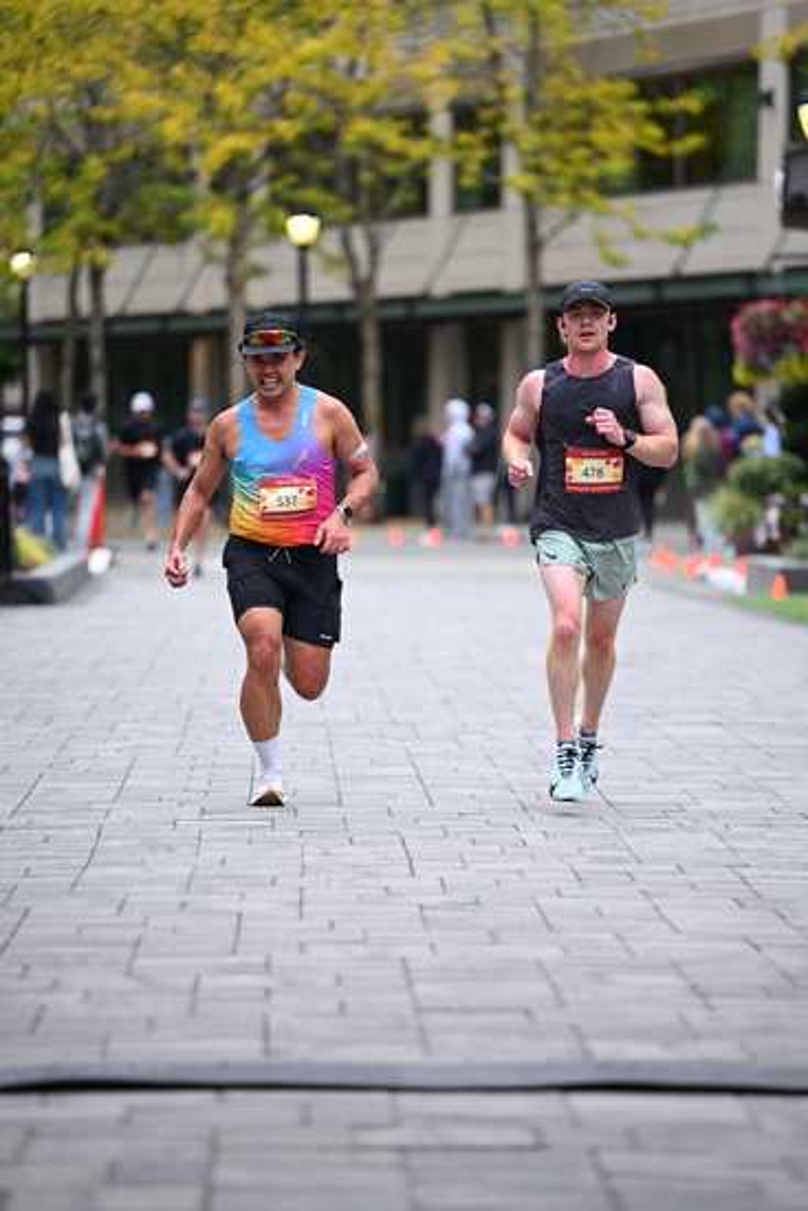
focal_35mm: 155
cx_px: 404
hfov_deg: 8.9
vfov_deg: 13.2
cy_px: 606
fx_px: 5215
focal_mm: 155
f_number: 2.8
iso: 1250
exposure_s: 1/2500
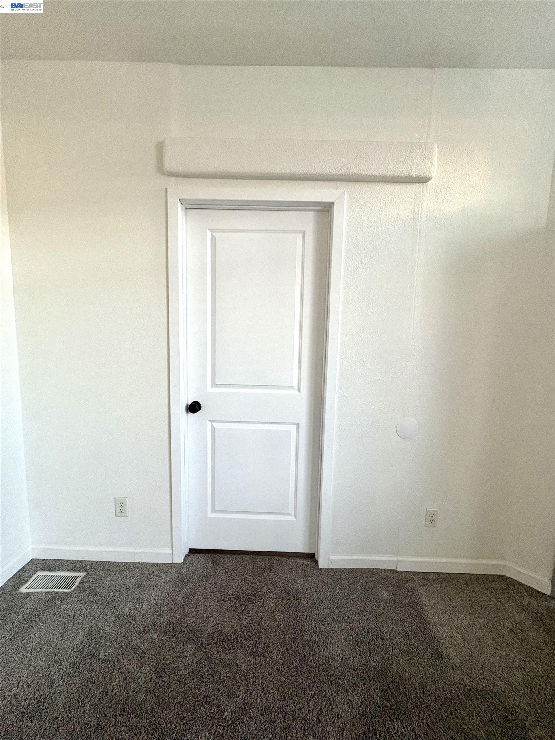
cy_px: 370
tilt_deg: -5.9
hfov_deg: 85.7
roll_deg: -2.3
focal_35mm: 14
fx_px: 299
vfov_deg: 102.1
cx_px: 278
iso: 250
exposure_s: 1/60
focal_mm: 2.22
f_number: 2.2
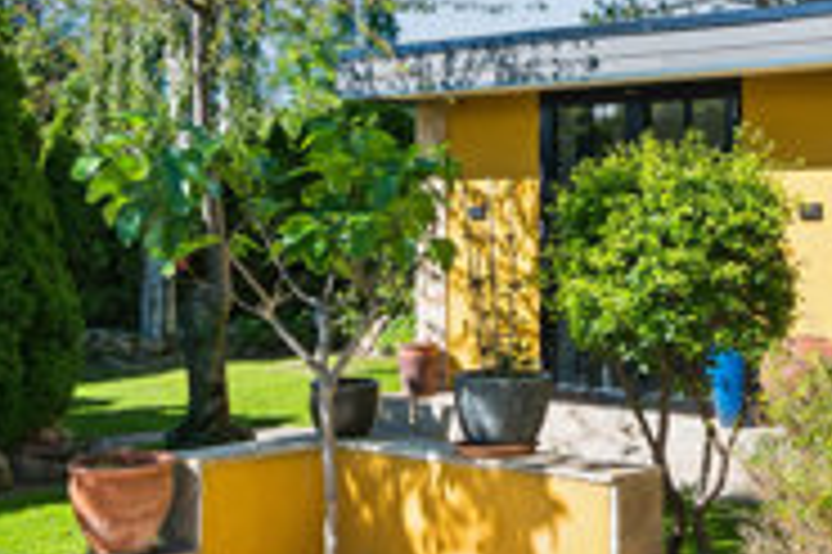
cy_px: 259
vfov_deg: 20.9
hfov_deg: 28.9
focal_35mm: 65
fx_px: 1501
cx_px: 841
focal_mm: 15
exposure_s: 1/250
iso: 200
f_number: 10
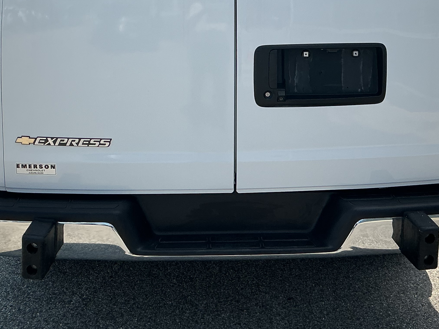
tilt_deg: -7.5
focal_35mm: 58
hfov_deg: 33.2
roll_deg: -2.2
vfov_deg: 24.4
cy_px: 27
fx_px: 736
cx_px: 229
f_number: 1.8
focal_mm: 3
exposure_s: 1/2320
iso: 25
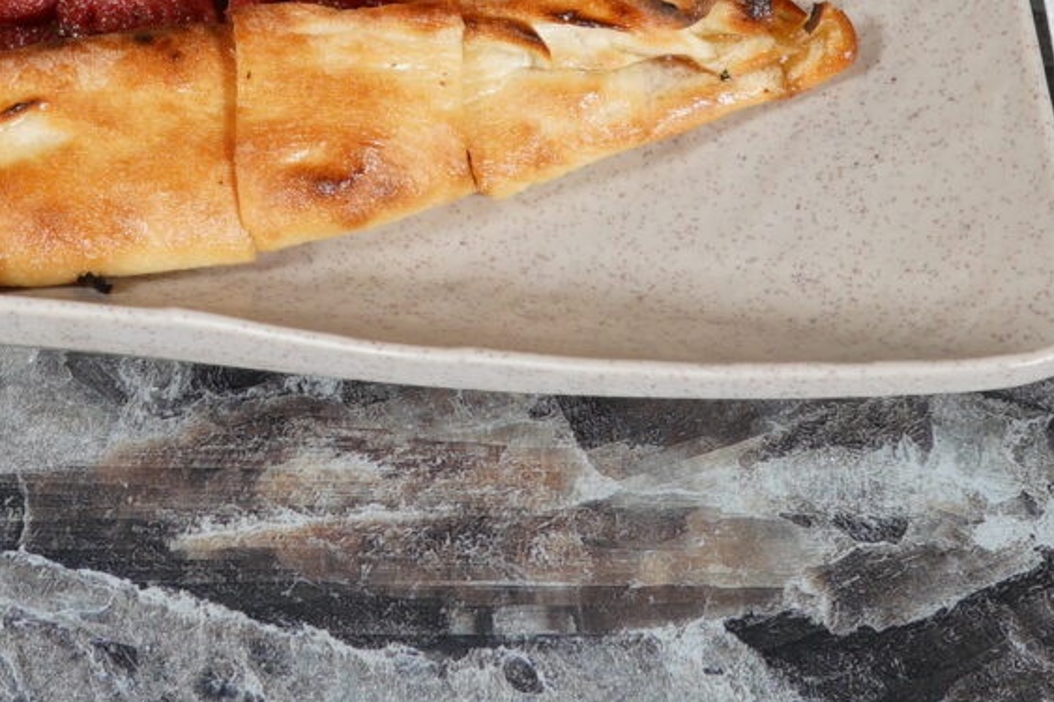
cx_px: -32
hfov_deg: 14.3
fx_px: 4127
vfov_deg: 9.5
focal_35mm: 141
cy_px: -214
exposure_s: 1/4
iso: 100
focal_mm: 31
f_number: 14
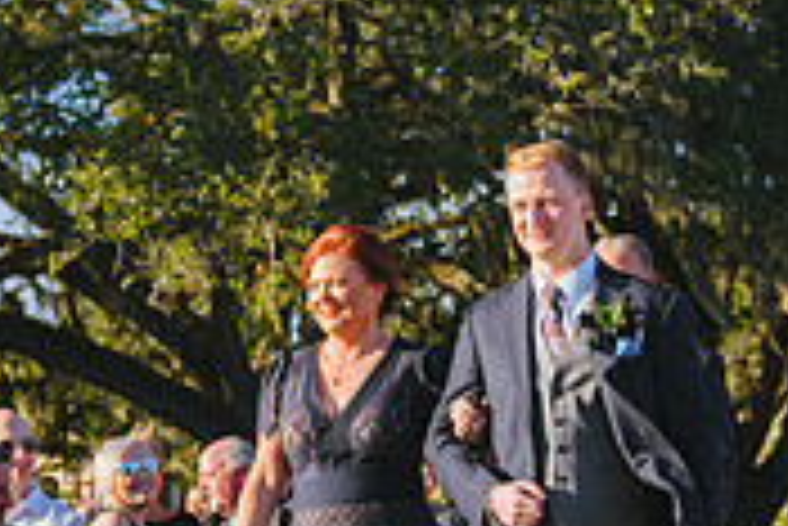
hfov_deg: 21.2
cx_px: 410
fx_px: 2103
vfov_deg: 14.1
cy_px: 470
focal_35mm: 96
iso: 200
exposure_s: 1/1000
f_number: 4
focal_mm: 29
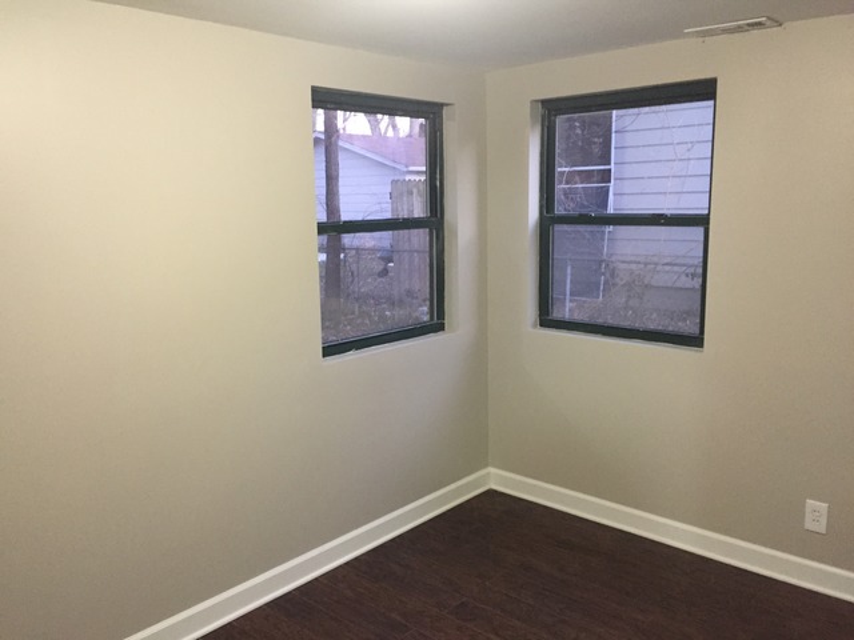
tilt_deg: -7.6
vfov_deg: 48.2
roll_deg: +0.1
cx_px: 427
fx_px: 715
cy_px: 320
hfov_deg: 61.7
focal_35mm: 29
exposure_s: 1/20
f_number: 2.2
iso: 250
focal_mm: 4.15
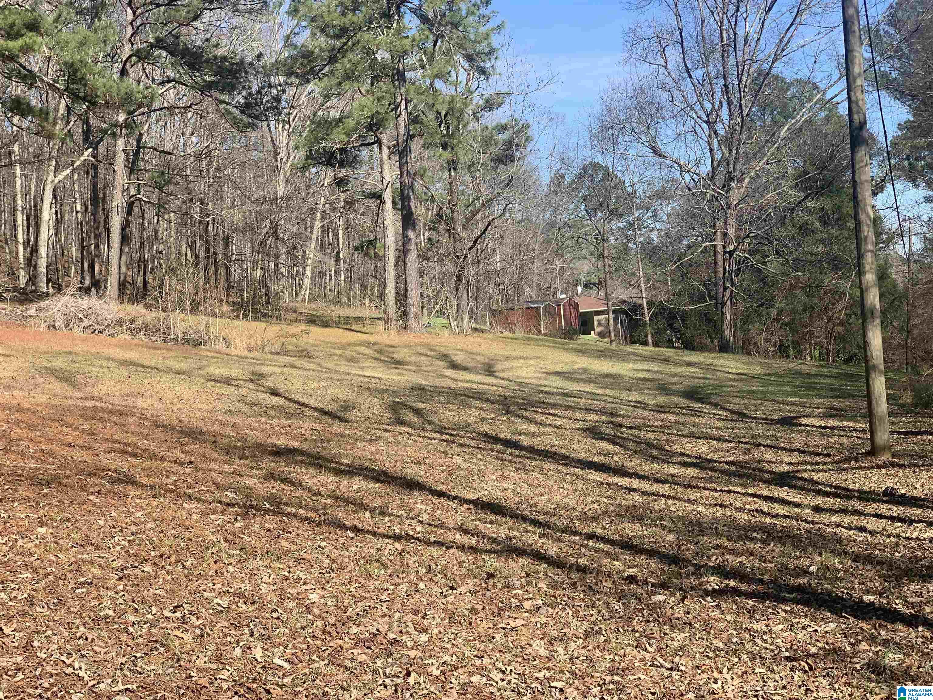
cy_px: 350
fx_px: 1402
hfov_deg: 36.8
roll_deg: +3.6
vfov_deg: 28.0
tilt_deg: +0.7
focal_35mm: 52
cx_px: 466
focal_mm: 6
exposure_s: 1/592
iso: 16
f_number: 2.4
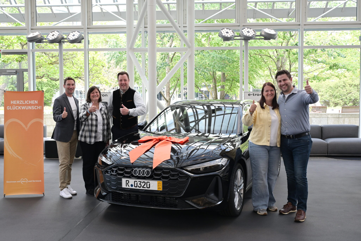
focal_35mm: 41
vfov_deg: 32.6
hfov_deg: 47.4
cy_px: 120
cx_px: 180
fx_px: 411
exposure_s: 1/100
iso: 1100
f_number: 7.1
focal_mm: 41
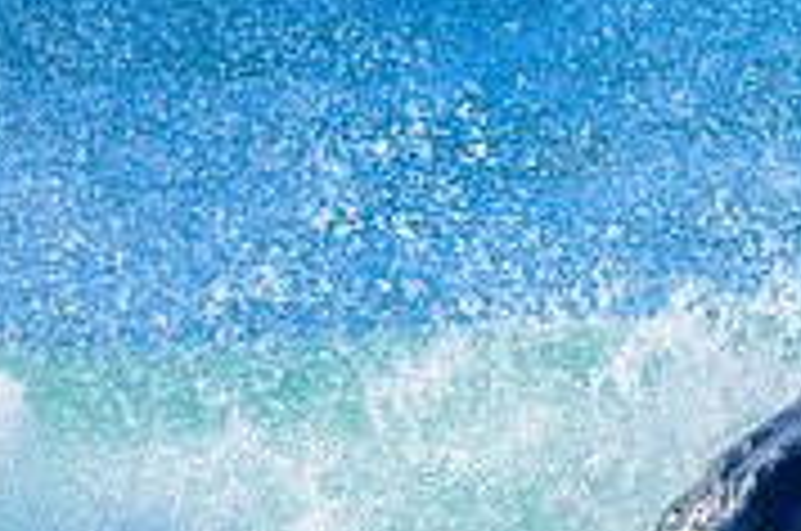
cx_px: 688
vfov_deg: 0.4
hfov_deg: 0.6
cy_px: 542
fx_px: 73670
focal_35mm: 3317
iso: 320
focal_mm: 800
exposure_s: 1/2000
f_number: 6.3
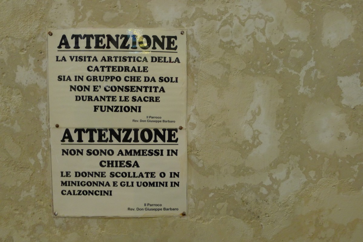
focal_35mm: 30
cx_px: 182
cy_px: 121
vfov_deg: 43.6
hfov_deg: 61.9
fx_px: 303
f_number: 2.2
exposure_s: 1/20
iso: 400
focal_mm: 6.4
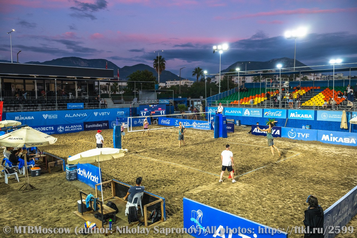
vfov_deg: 46.4
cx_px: 178
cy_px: 119
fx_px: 278
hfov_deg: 65.5
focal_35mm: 28
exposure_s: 1/320
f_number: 4.5
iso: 640
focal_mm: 28
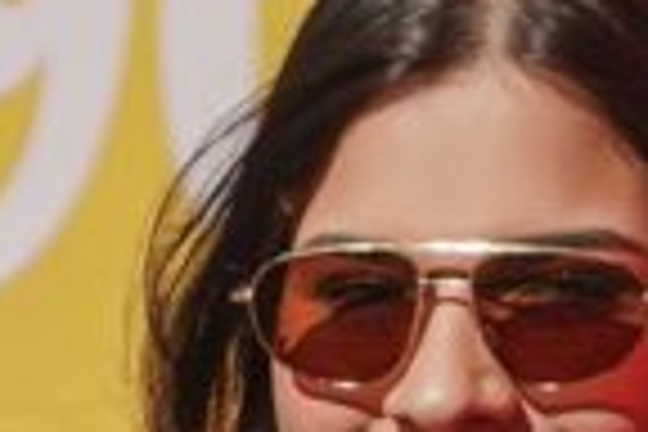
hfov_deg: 5.1
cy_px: 907
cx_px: 58
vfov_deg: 3.4
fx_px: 7289
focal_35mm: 405
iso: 320
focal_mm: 57
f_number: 3.2
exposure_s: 1/8000
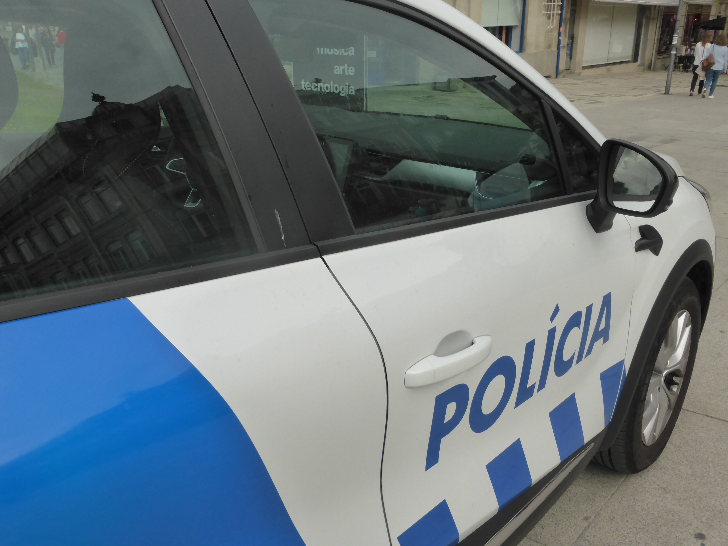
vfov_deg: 45.4
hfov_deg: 58.4
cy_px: 273
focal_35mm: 31
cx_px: 364
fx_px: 652
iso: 160
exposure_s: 1/1300
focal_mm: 5.4
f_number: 3.6
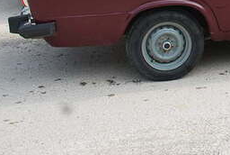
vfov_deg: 15.4
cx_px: 263
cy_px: -42
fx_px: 544
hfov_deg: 22.3
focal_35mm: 85
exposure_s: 1/125
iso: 140
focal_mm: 22
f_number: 5.6
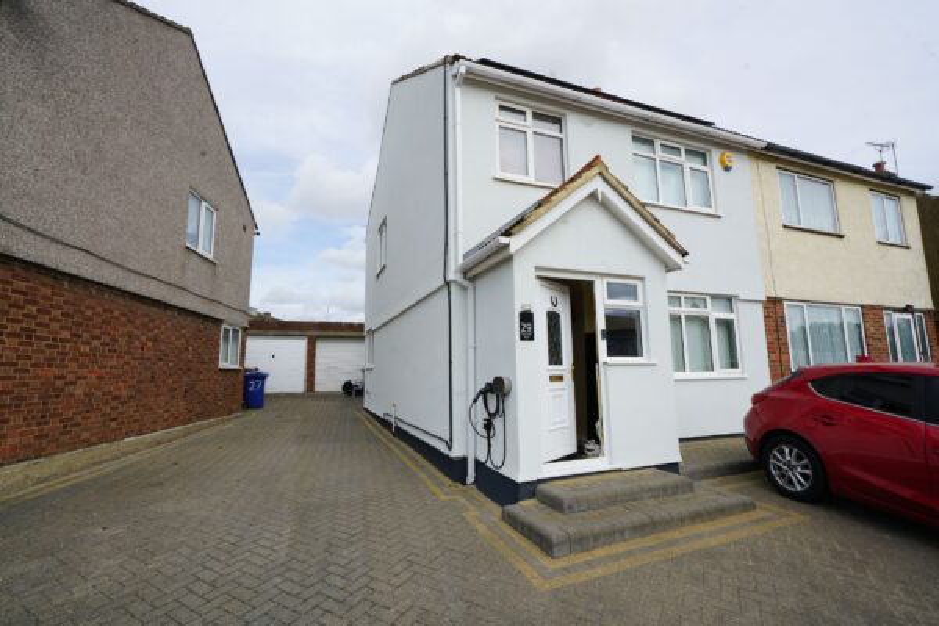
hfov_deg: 96.7
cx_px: 470
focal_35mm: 16
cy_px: 313
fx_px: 417
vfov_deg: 73.7
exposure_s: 1/80
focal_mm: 16
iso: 100
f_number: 13
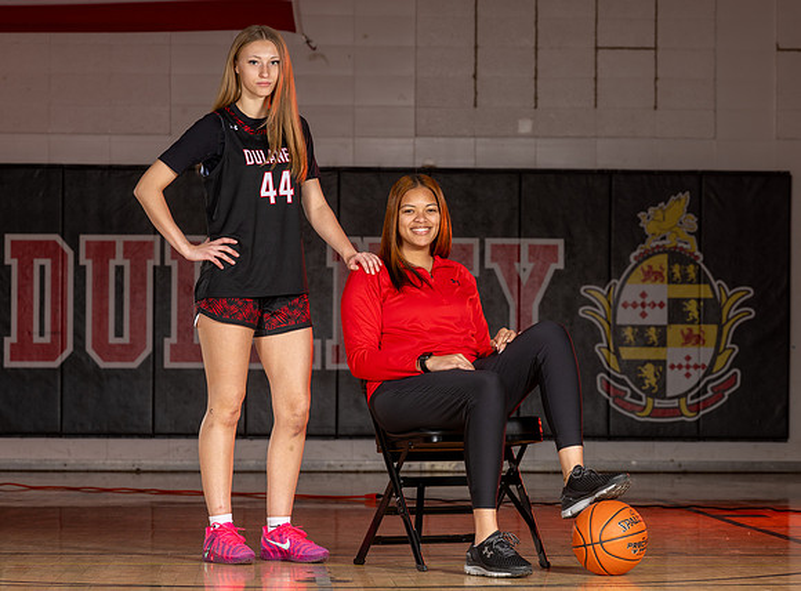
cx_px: 460
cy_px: 300
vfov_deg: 10.4
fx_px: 3245
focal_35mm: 141
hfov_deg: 14.1
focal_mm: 110
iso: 80
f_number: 6.3
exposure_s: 1/125
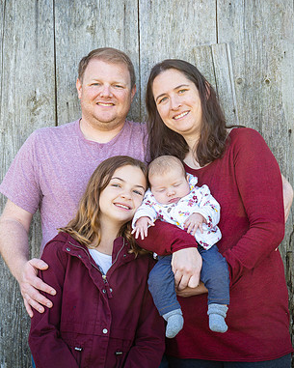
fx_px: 761
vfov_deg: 27.1
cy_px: 184
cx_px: 156
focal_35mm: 70
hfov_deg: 21.9
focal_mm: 49
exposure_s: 1/100
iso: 125
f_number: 5
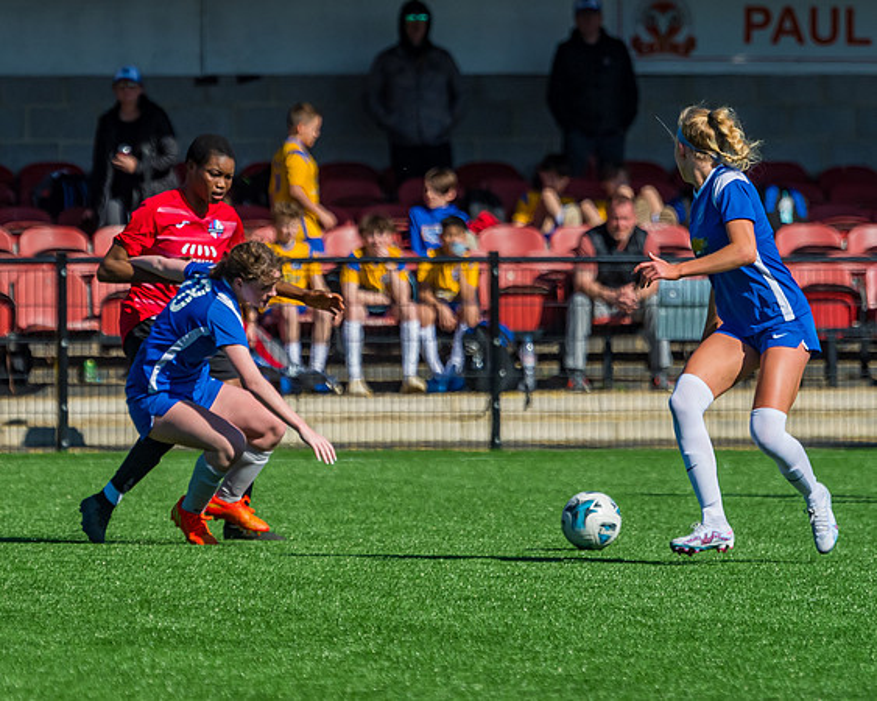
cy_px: 408
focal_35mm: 462
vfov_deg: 3.4
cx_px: 279
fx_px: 11981
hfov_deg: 4.2
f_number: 4
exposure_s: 1/5000
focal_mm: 230
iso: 400
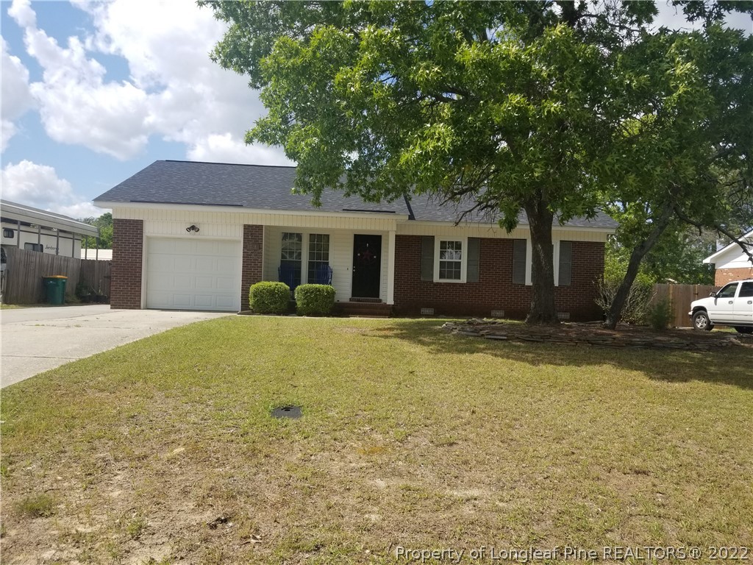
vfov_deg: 53.1
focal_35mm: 26
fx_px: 566
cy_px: 282
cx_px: 376
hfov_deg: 67.3
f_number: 1.7
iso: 50
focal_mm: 4.3
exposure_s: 1/2520
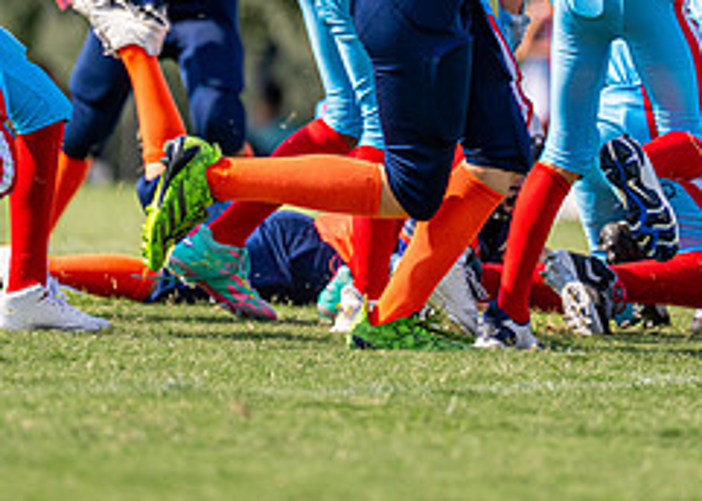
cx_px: 574
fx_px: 12298
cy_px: -83
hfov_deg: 3.3
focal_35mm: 617
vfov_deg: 2.3
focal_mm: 200
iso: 125
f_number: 2.8
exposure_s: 1/2500
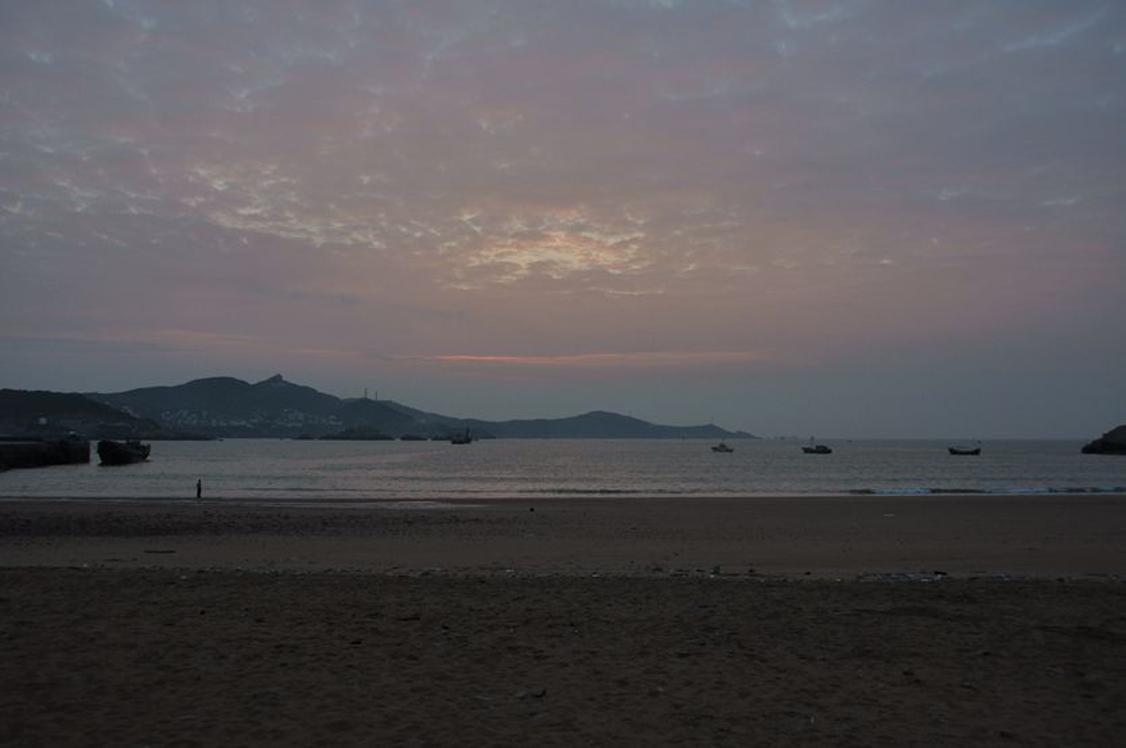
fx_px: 1031
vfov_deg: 39.9
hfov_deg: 57.3
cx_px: 563
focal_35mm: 33
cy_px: 374
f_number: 5.6
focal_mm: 22
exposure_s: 1/250
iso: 200
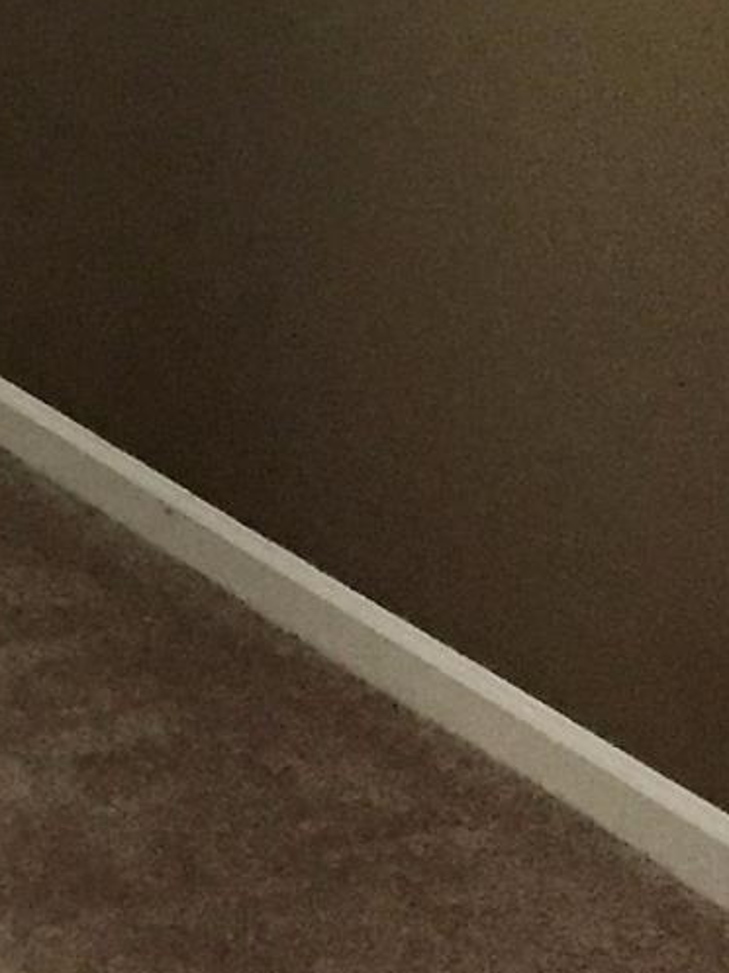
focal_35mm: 117
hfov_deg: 11.5
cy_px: -473
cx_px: -680
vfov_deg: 15.6
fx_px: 3285
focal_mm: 4.15
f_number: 2.2
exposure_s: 1/25
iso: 250
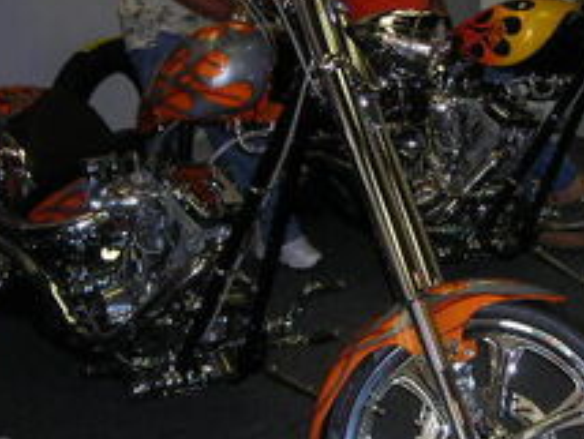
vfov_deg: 20.8
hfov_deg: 27.1
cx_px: 426
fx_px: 1199
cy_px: 196
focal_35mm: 71
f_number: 3.2
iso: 94
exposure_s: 1/60.1
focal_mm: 6.3
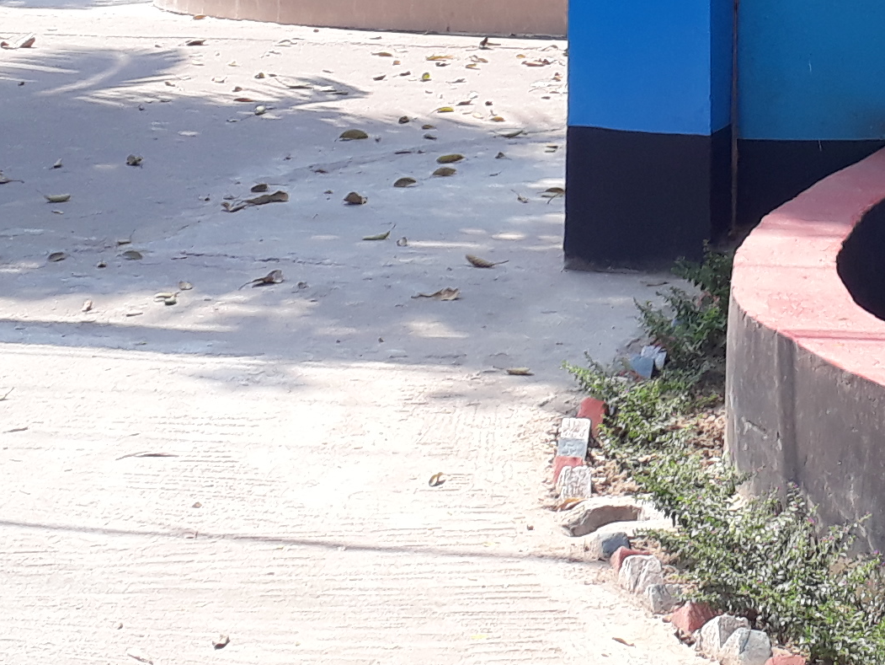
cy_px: -84
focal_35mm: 106
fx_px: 2711
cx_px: 832
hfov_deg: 18.2
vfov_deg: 13.7
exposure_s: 1/558
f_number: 1.9
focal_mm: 3.6
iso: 40
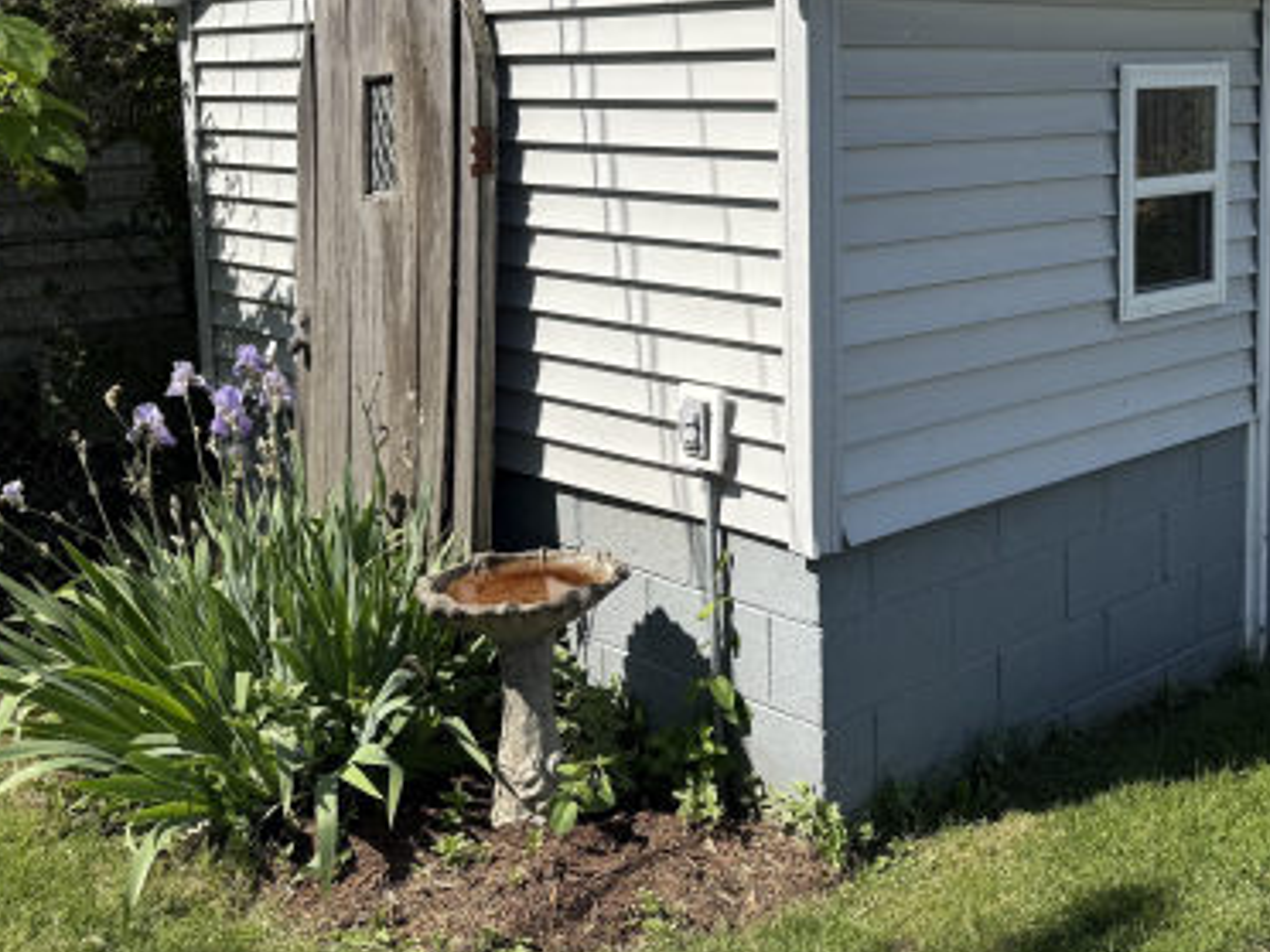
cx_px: 896
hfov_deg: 42.9
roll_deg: +0.3
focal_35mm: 43
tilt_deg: -6.4
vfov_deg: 33.0
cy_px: 242
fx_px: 1578
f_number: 1.78
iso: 80
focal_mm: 6.76
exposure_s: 1/4405
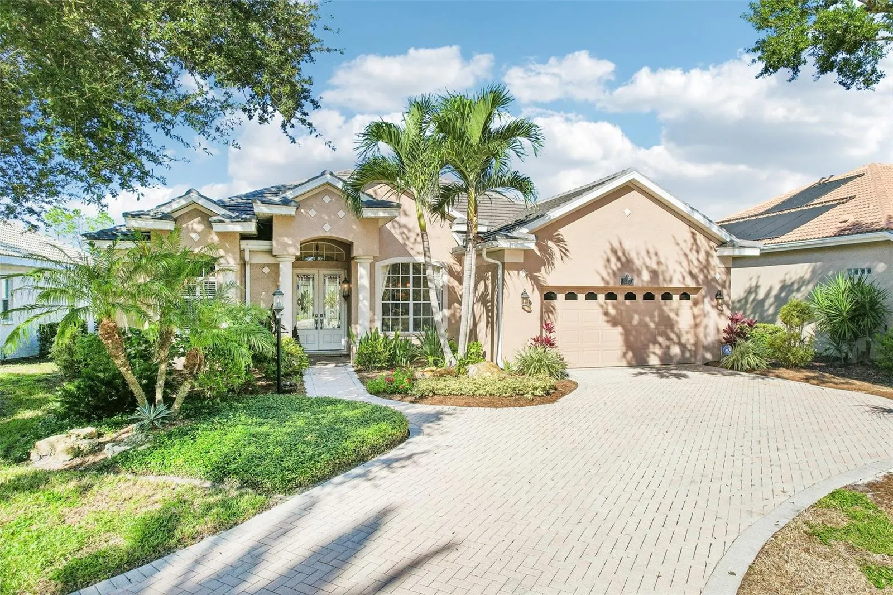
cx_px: 446
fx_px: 546
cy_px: 298
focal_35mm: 22
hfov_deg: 78.6
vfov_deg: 57.2
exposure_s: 1/500
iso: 100
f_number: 2.8
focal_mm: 8.4
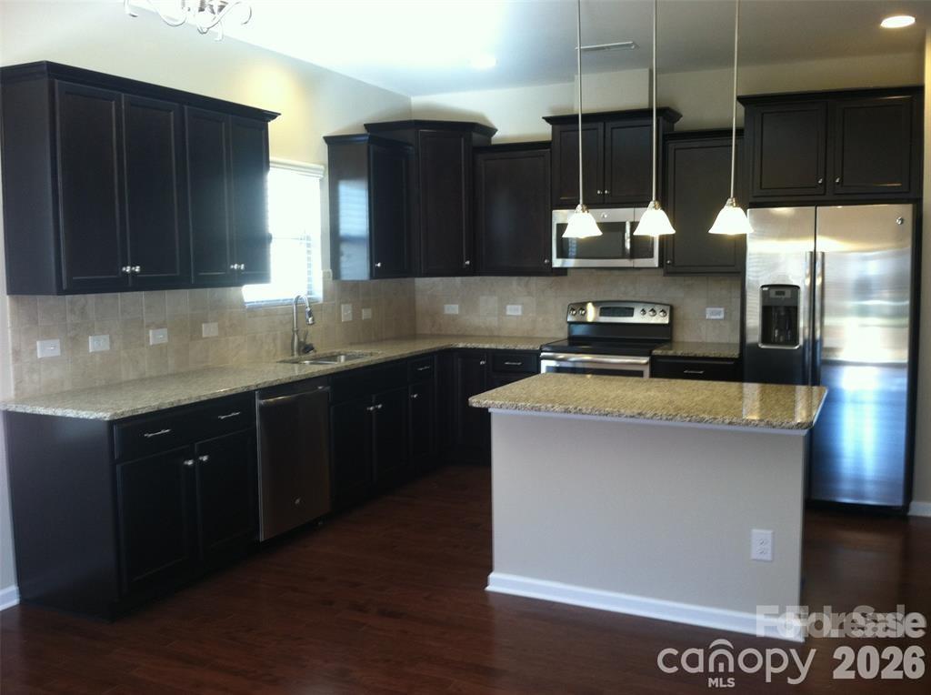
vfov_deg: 40.6
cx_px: 466
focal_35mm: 35
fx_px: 940
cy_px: 348
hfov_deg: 52.7
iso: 80
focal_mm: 3.85
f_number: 2.8
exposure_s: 1/15
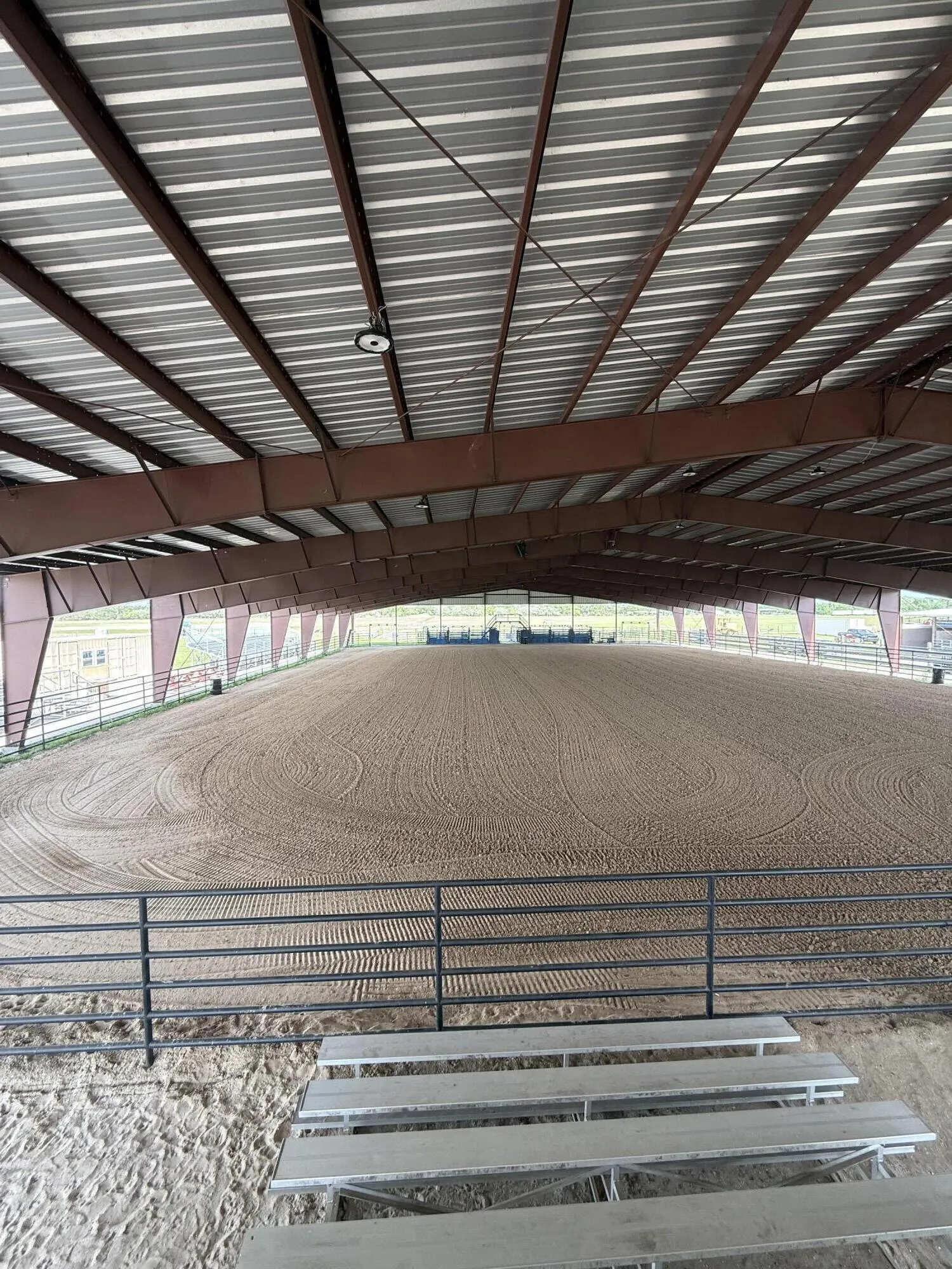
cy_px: 634
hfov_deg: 85.7
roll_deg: +0.2
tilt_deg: -0.9
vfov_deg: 102.1
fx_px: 513
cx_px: 476
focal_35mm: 14
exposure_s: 1/99
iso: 64
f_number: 2.2
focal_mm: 2.22
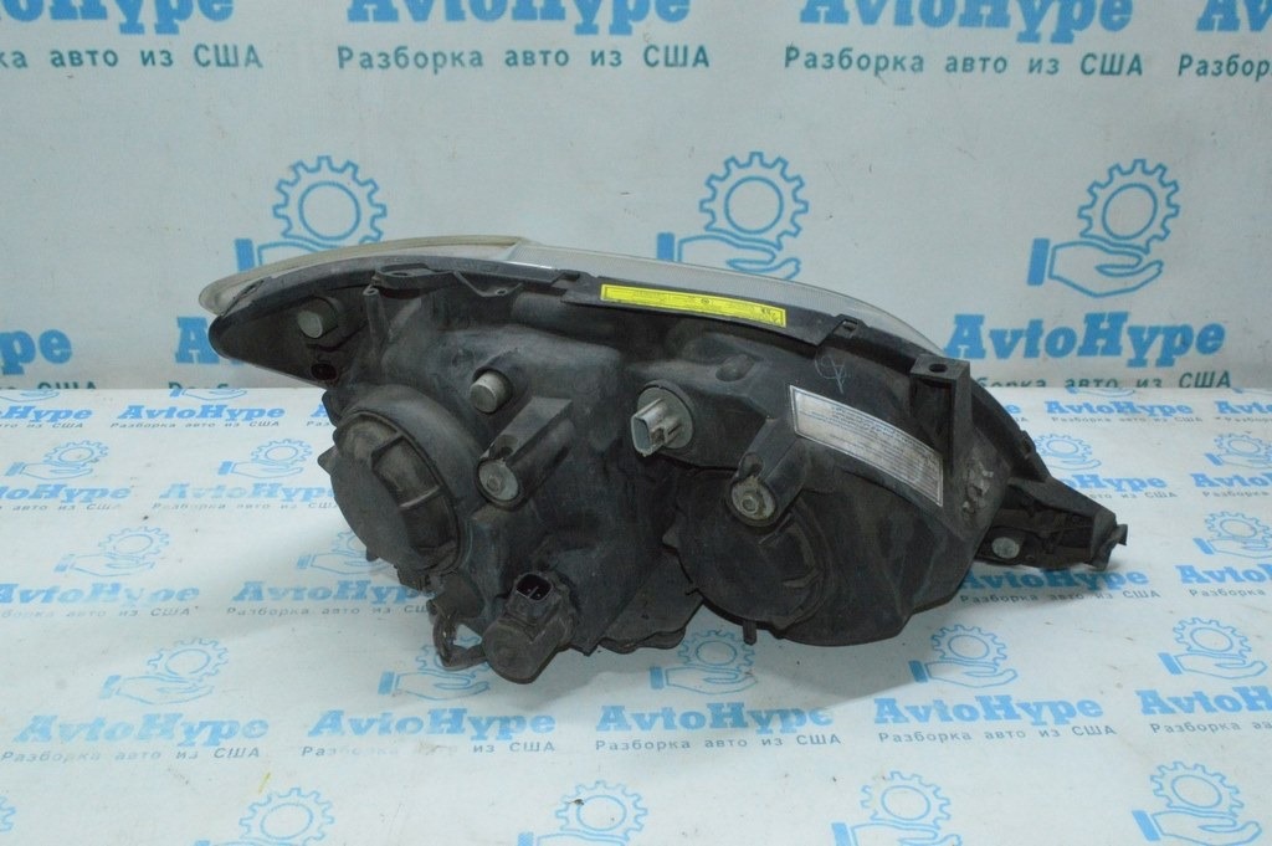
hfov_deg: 55.1
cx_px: 636
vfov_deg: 38.3
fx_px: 1218
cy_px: 423
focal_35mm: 34
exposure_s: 1/125
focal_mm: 23
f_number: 16
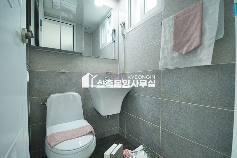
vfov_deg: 77.2
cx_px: 118
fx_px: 99
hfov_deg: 100.4
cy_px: 79
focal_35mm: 15
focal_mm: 10
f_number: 5.6
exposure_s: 1/50
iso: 800
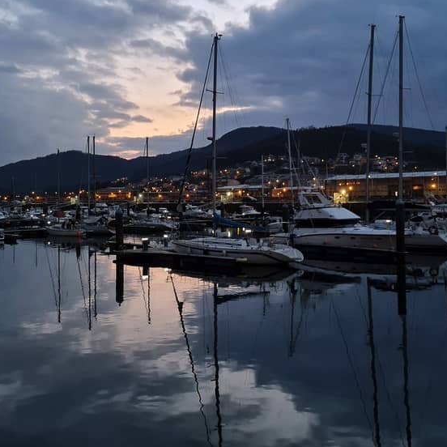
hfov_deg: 40.9
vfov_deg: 40.8
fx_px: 599
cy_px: 192
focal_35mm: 41
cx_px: 231
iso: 640
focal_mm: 7
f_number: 1.8
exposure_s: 1/50
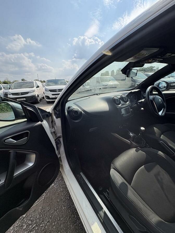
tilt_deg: -18.8
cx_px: 88
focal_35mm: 14
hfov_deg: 85.7
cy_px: 116
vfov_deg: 102.1
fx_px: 94
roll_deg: +2.8
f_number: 2.2
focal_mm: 2.22
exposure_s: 1/1178
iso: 64
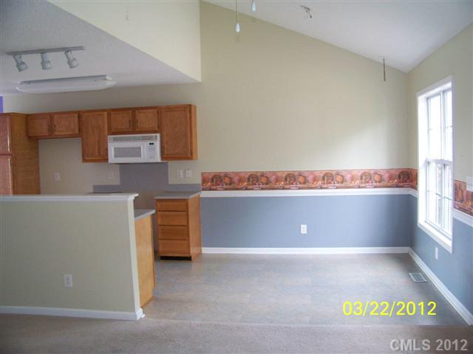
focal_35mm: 33
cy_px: 177
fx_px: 451
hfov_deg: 55.4
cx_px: 236
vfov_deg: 42.9
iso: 200
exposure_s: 1/30
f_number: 2.8
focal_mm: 5.85
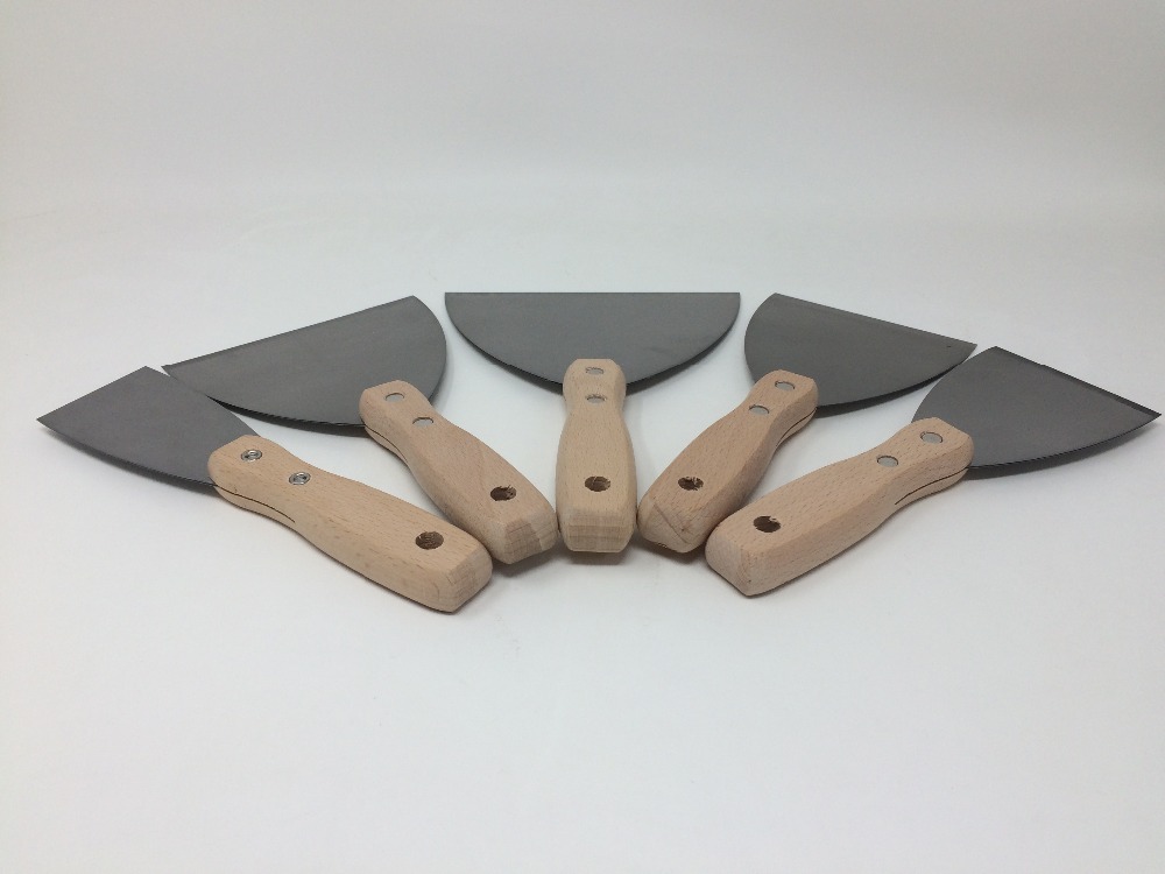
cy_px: 437
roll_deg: -0.8
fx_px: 976
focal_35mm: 29
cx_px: 582
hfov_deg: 61.7
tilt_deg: -34.9
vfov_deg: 48.2
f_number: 2.2
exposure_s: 1/201
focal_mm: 4.15
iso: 32
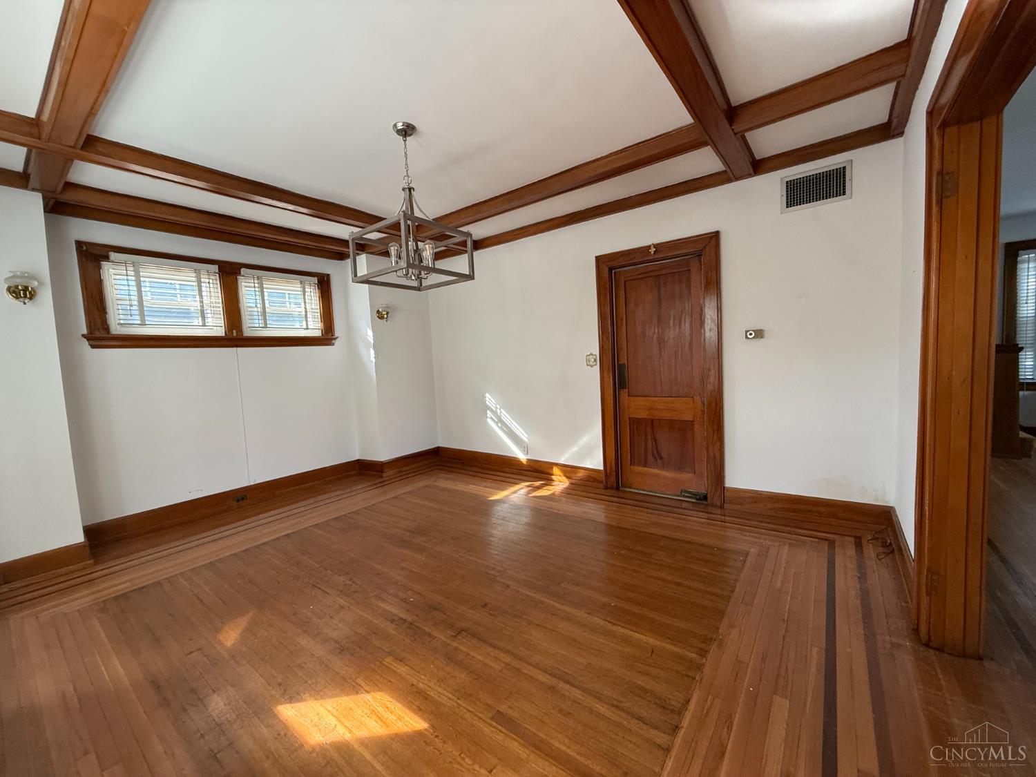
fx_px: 419
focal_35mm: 14
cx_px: 518
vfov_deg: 85.7
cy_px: 388
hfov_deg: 102.1
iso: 250
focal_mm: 2.22
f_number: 2.2
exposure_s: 1/99
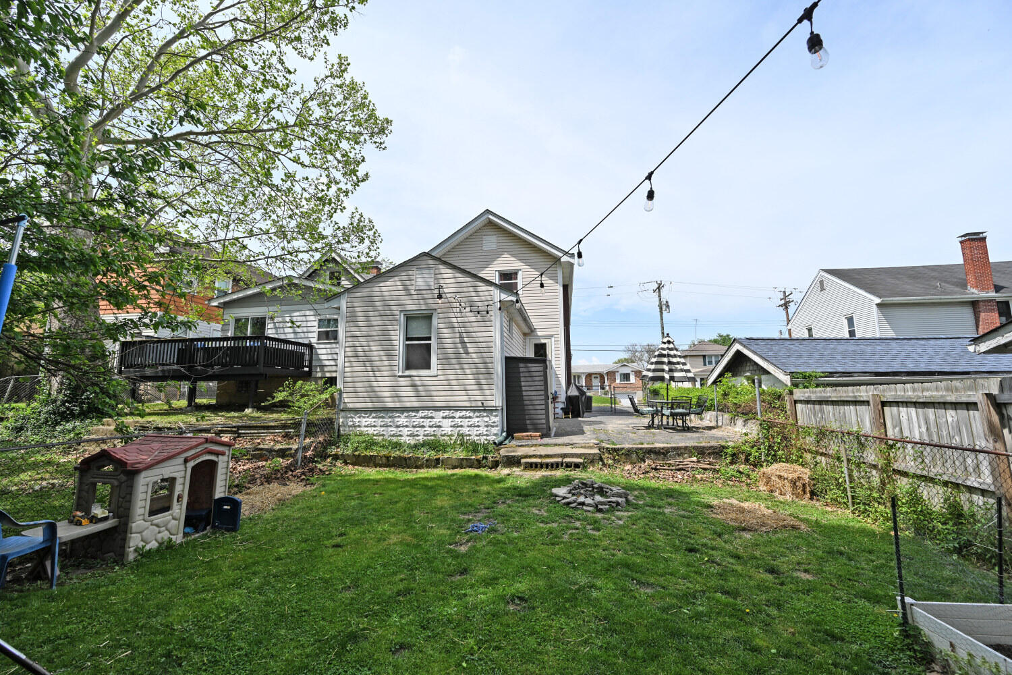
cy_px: 338
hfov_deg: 104.3
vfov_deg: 81.2
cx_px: 506
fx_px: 394
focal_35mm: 14
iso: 100
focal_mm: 14
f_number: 7.1
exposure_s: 1/400
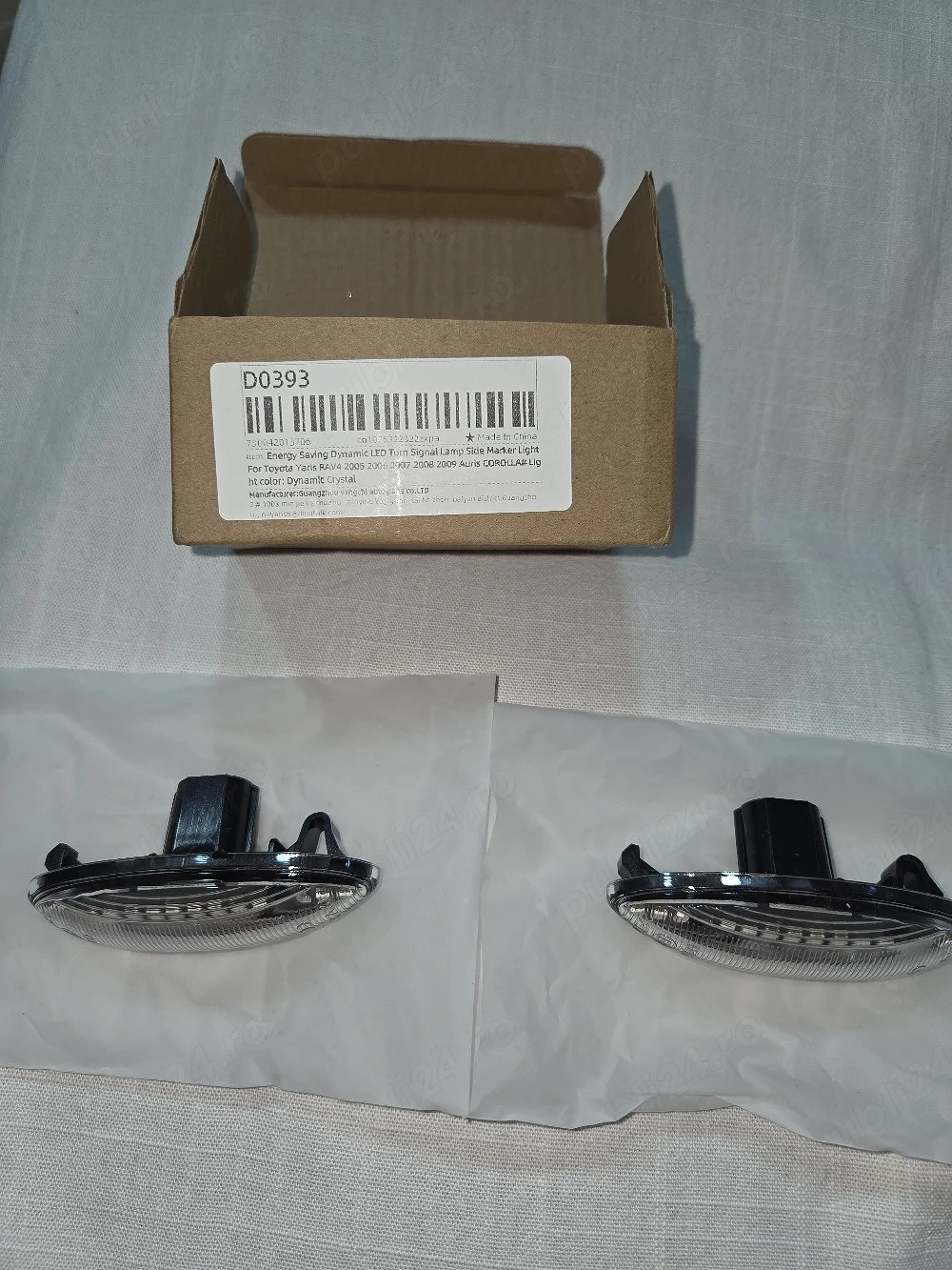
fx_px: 843
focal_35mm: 23
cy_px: 635
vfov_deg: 73.9
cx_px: 476
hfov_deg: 58.9
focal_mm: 5.4
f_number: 1.8
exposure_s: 1/50.3
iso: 640
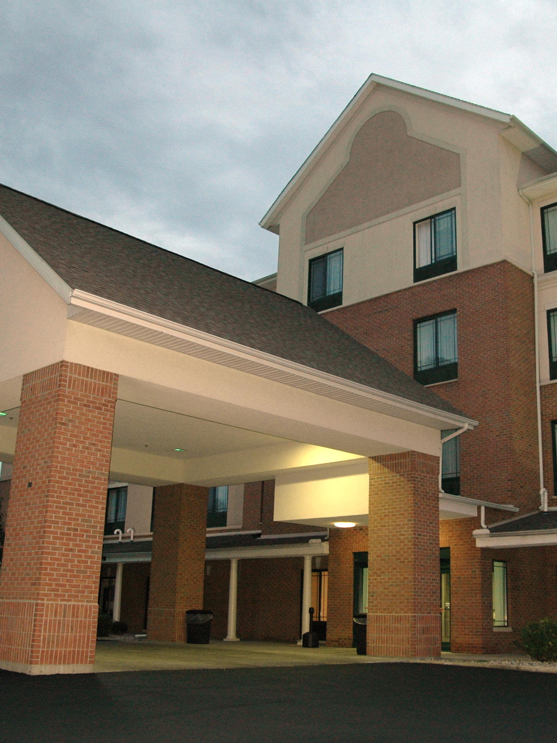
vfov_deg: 49.3
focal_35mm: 38
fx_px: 810
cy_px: 366
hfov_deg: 37.7
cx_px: 348
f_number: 3.3
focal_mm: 17
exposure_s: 1/60
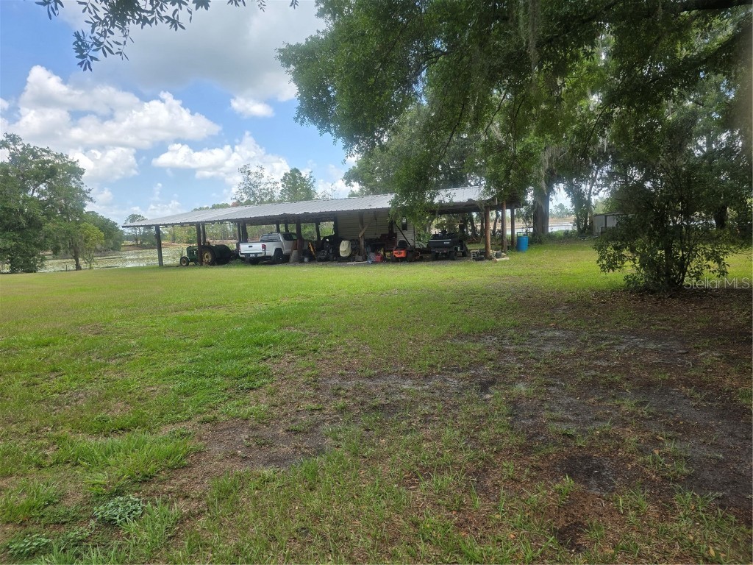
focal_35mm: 23
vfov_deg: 58.9
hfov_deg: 73.9
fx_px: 500
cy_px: 282
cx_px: 376
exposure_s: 1/383
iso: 12
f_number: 1.7
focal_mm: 6.3
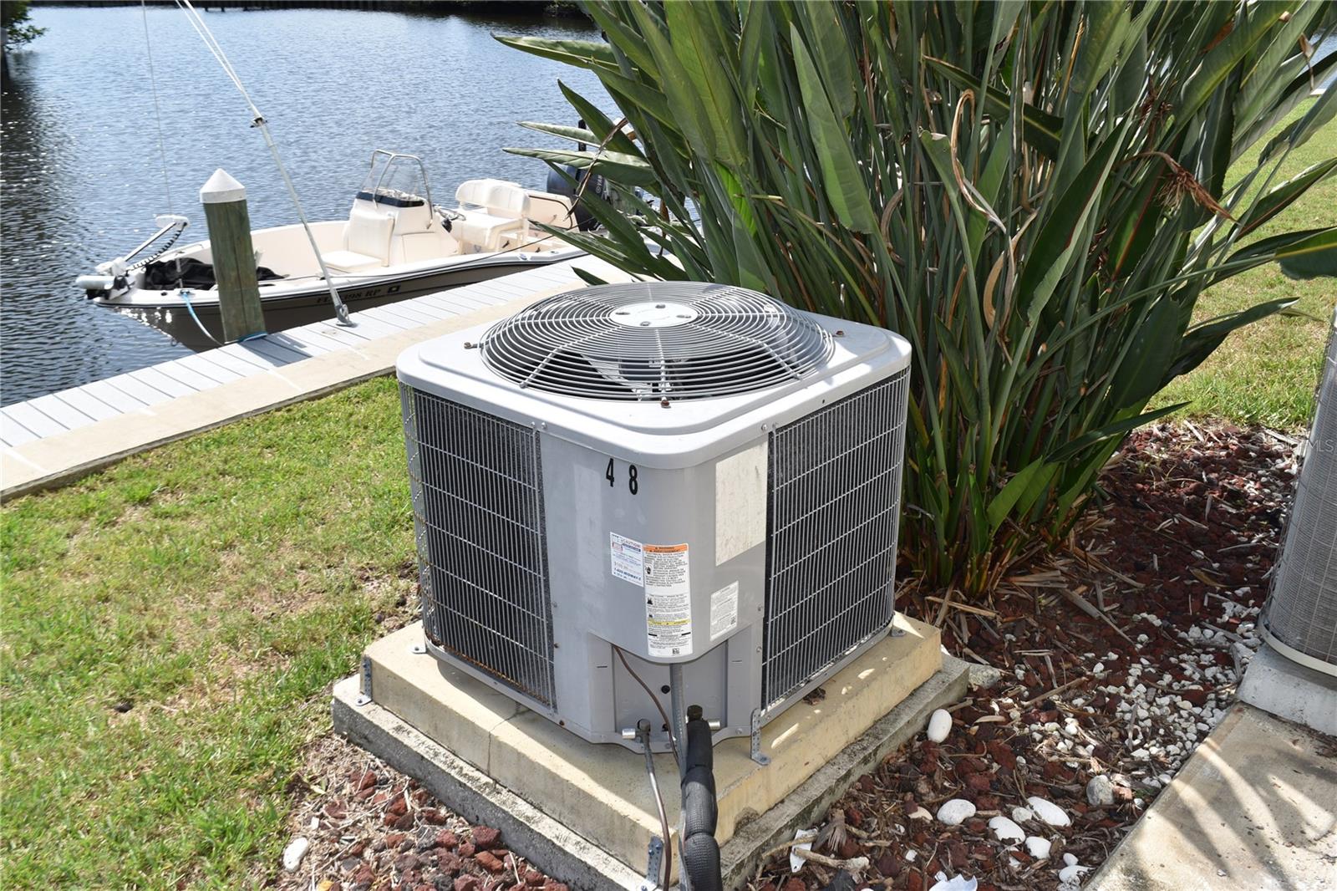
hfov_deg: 57.2
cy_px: 446
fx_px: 1225
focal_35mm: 33
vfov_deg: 40.0
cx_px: 668
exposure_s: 1/200
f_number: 9
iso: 100
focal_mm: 22
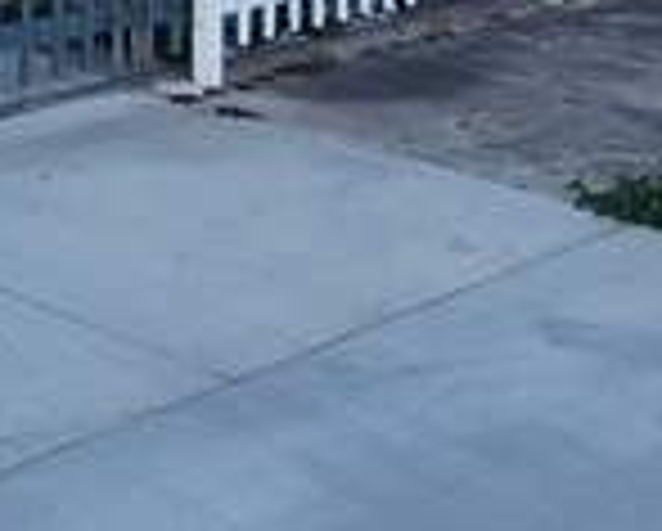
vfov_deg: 14.9
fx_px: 1805
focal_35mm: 92
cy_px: -374
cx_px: -50
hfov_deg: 19.9
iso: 50
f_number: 2.2
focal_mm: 2.2
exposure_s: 1/1449
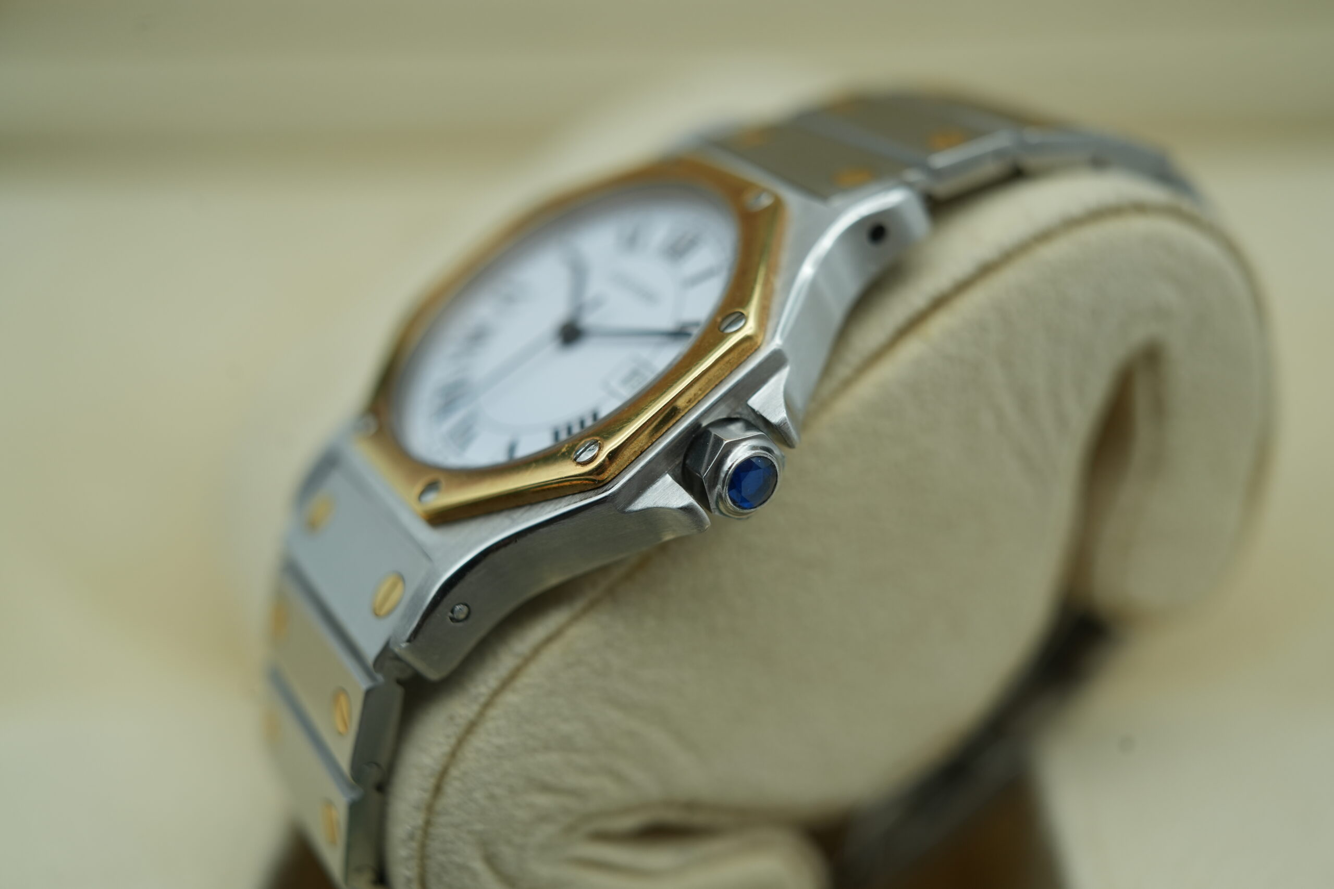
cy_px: 444
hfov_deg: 54.4
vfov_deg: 37.9
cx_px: 667
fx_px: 1297
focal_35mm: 35
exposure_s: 1/250
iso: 400
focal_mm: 35
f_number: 5
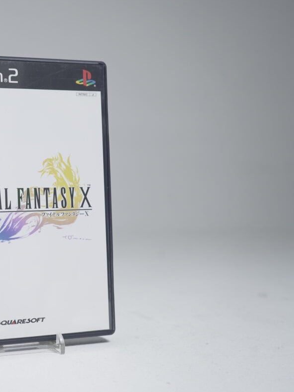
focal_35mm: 54
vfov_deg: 35.5
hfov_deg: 25.9
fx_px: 612
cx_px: 12
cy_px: 197
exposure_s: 1/30
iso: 640
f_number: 5.6
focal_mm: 37
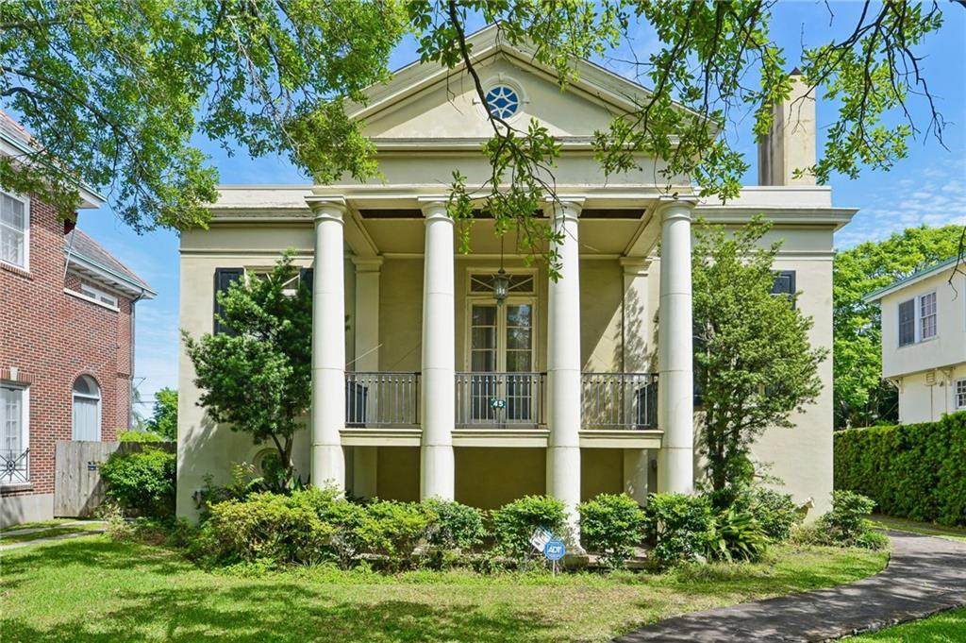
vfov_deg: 57.1
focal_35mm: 22
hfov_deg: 78.6
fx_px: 590
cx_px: 483
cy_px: 322
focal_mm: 22
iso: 400
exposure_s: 1/320
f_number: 13
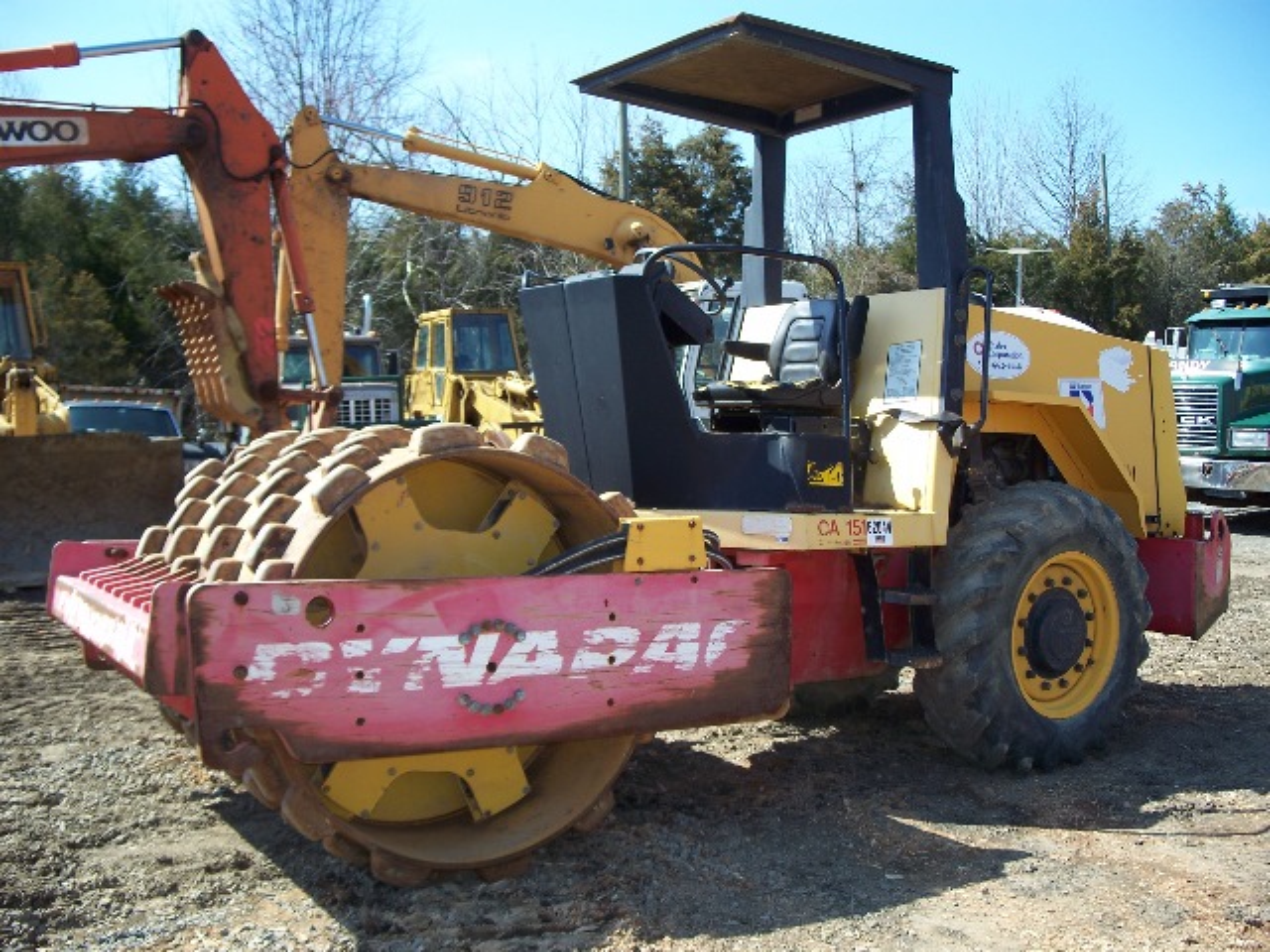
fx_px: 1357
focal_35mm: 37
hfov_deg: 50.1
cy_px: 476
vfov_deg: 38.7
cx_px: 635
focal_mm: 7.8
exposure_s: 1/400
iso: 64
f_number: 2.8
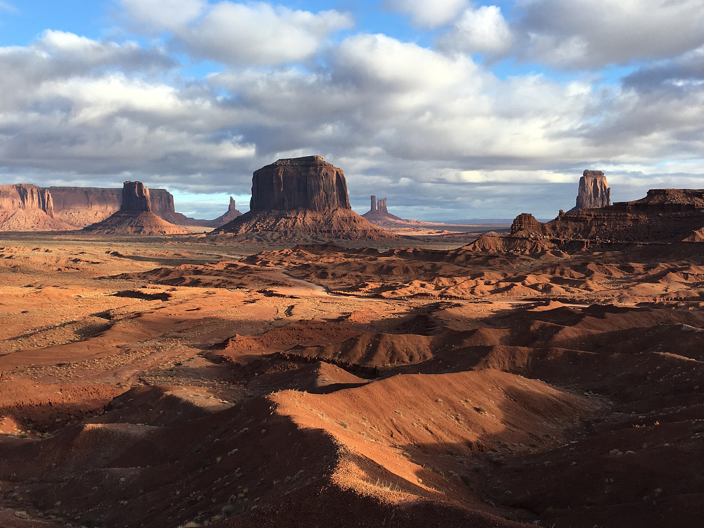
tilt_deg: -4.8
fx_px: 732
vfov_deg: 39.6
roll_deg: +0.6
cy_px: 298
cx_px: 315
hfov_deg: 51.3
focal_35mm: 36
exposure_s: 1/519
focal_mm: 4.15
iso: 25
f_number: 2.2
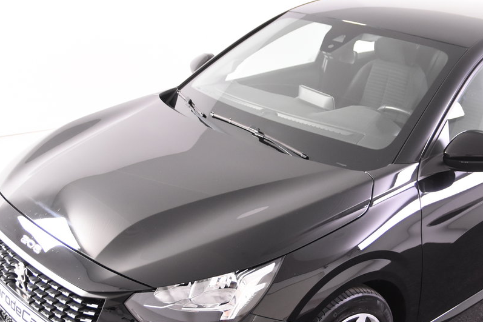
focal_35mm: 53
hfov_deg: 37.2
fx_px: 711
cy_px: 225
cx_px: 313
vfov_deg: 25.3
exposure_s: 1/40
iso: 1600
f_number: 3.2
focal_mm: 22
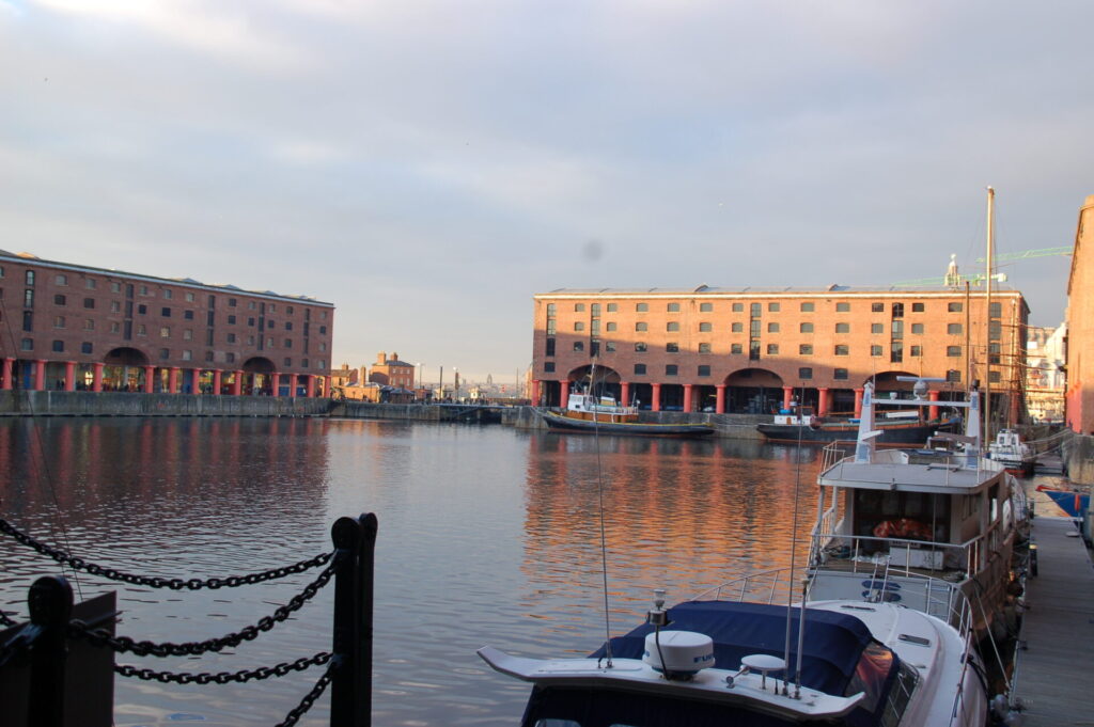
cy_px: 364
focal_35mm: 39
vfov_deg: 34.2
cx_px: 547
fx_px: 1184
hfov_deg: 49.6
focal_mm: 26
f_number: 5.6
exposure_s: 1/125
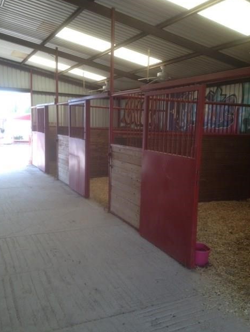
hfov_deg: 39.7
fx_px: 346
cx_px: 123
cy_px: 164
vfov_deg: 51.3
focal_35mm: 36
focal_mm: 4.28
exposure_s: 1/120
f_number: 2.4
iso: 64
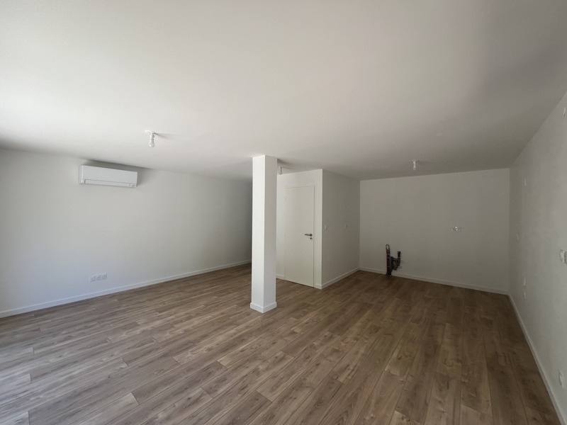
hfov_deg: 106.2
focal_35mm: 13
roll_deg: -0.1
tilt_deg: +0.5
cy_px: 212
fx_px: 213
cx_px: 284
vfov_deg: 89.9
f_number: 1.8
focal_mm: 1.57
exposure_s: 1/162
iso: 32
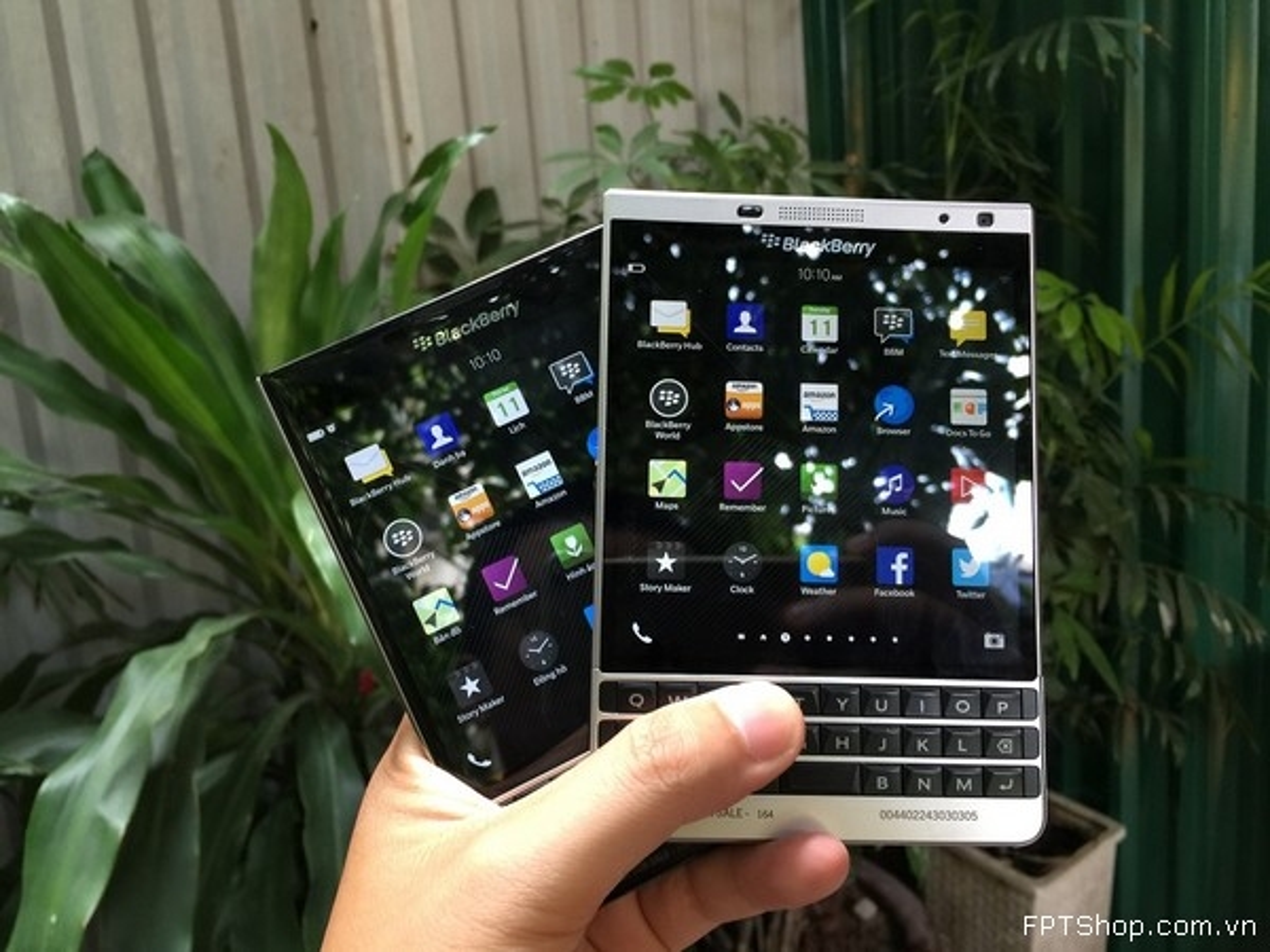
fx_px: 1064
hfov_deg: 61.7
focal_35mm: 29
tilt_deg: -14.9
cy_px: 476
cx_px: 635
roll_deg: +1.6
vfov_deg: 48.2
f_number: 2.2
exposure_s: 1/15
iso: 32
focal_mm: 4.15
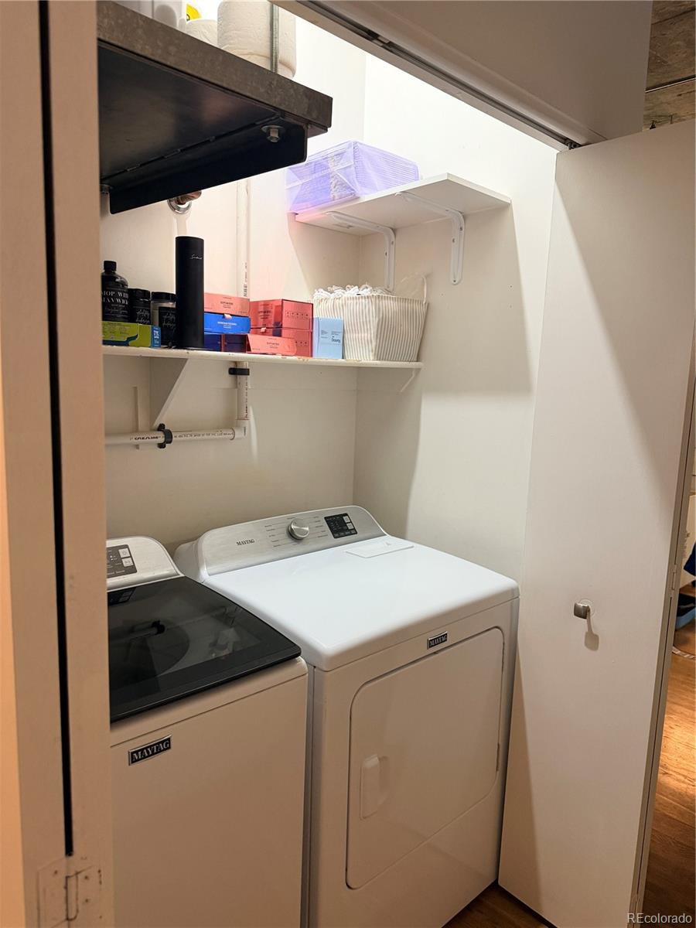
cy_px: 464
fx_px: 643
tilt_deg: -7.3
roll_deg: -2.5
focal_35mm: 24
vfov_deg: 71.6
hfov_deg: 56.8
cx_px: 348
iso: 320
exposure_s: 1/60
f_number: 1.78
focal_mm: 6.76
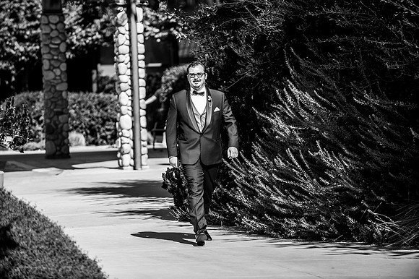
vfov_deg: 6.9
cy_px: 140
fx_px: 2326
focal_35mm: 200
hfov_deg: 10.3
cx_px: 210
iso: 500
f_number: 4
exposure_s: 1/2500
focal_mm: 200
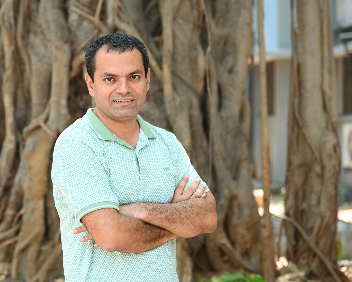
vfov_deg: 16.2
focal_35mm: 95
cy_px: 141
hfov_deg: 20.2
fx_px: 990
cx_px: 157
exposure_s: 1/60
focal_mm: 84
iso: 160
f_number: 4
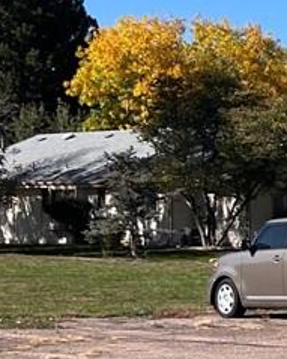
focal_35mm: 170
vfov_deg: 11.3
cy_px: 267
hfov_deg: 7.9
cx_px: 859
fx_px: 1806
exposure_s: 1/3571
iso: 50
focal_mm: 5.7
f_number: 1.5
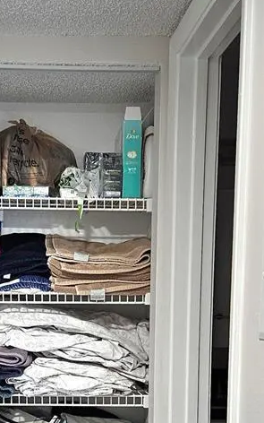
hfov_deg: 20.7
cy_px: 388
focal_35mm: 62
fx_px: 714
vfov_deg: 31.3
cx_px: 48
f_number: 1.8
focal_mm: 5.4
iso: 250
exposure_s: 1/120
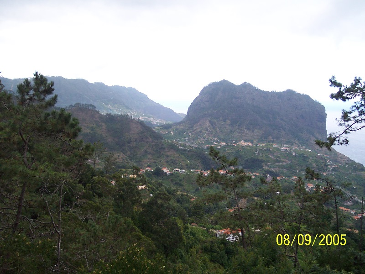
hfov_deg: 49.0
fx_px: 401
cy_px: 137
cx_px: 182
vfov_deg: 37.7
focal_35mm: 38
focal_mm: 8
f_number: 2.8
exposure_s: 1/350
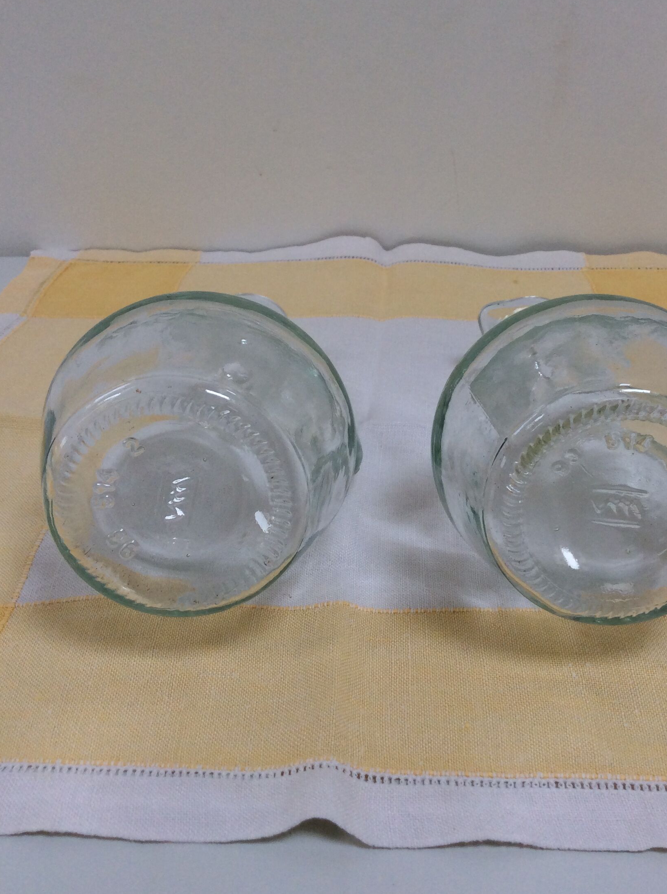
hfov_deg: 37.5
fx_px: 979
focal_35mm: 38
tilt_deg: -30.6
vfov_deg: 48.9
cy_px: 380
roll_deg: +1.0
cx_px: 388
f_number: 2.4
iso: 40
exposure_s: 1/50
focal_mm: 3.3
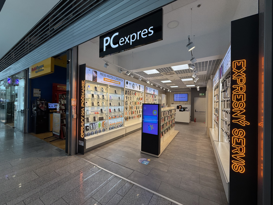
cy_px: 102
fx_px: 110
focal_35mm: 14
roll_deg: -0.4
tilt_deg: +0.3
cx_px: 136
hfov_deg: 102.1
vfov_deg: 85.7
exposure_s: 1/177
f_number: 2.2
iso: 64
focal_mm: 2.22
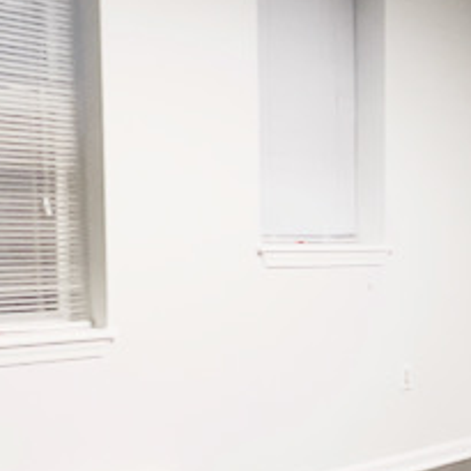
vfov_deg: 30.4
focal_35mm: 56
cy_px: 296
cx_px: 616
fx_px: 862
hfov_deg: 26.0
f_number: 1.8
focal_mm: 1.57
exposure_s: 1/60
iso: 320
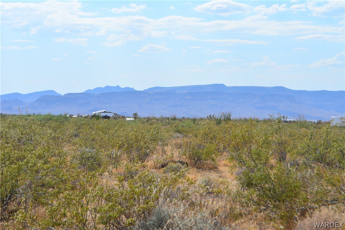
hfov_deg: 24.6
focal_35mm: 82
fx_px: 791
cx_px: 172
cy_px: 115
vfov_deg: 16.6
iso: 200
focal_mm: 55
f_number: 11
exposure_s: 1/500
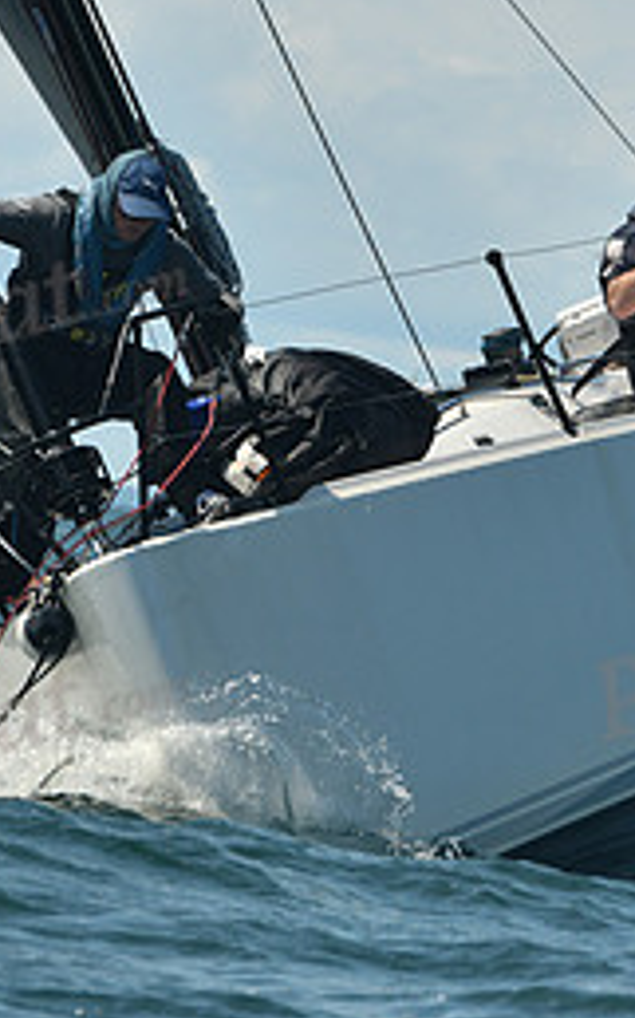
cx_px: 394
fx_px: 12724
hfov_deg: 2.9
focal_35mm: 459
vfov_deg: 4.6
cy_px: 487
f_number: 9
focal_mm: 200
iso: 320
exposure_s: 1/640
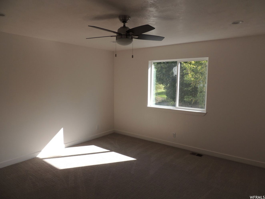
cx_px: 132
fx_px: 184
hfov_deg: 71.6
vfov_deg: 56.8
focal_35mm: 24
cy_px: 100
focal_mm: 4.3
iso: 100
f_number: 3
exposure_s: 1/250
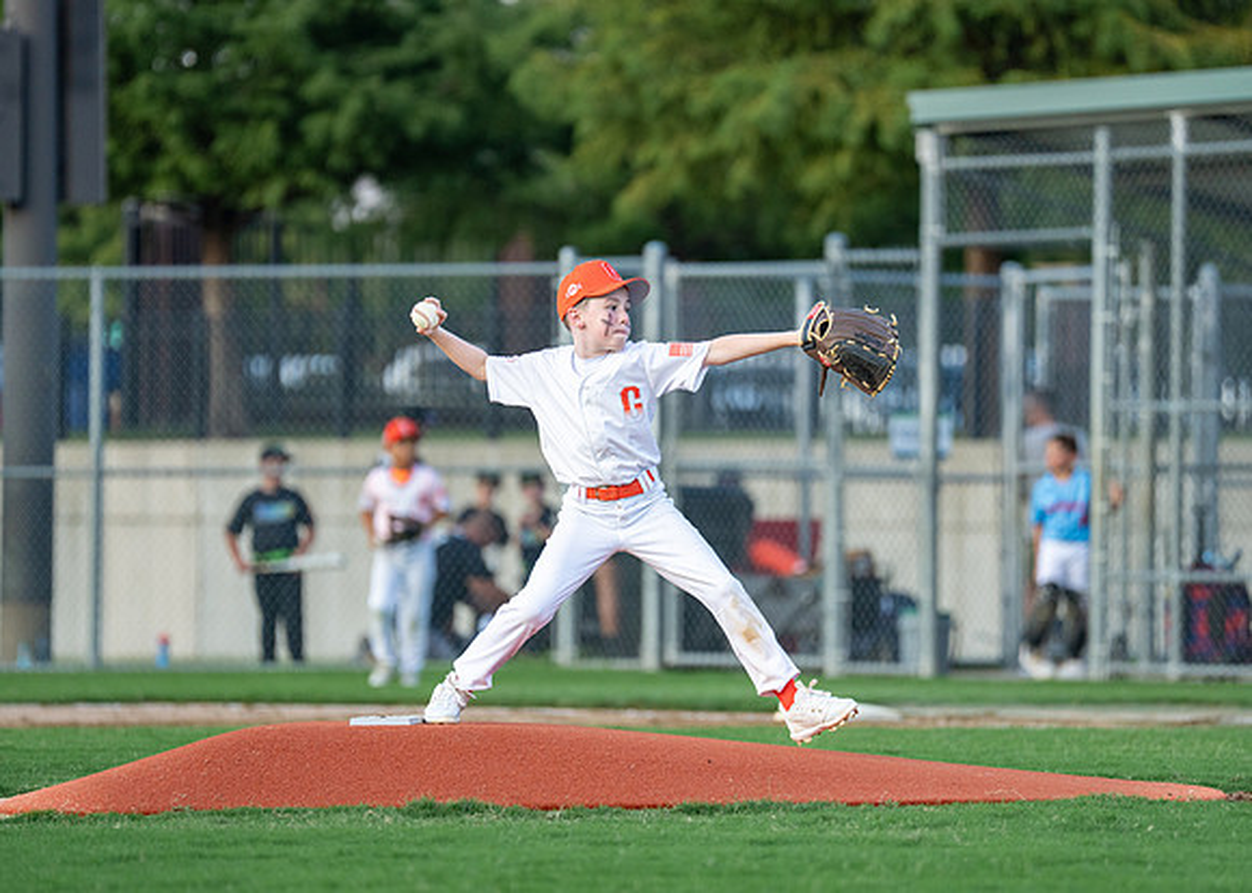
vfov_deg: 5.6
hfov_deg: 7.9
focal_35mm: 255
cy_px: 447
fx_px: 9079
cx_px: 649
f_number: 2.8
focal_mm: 200
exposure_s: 1/2000
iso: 800
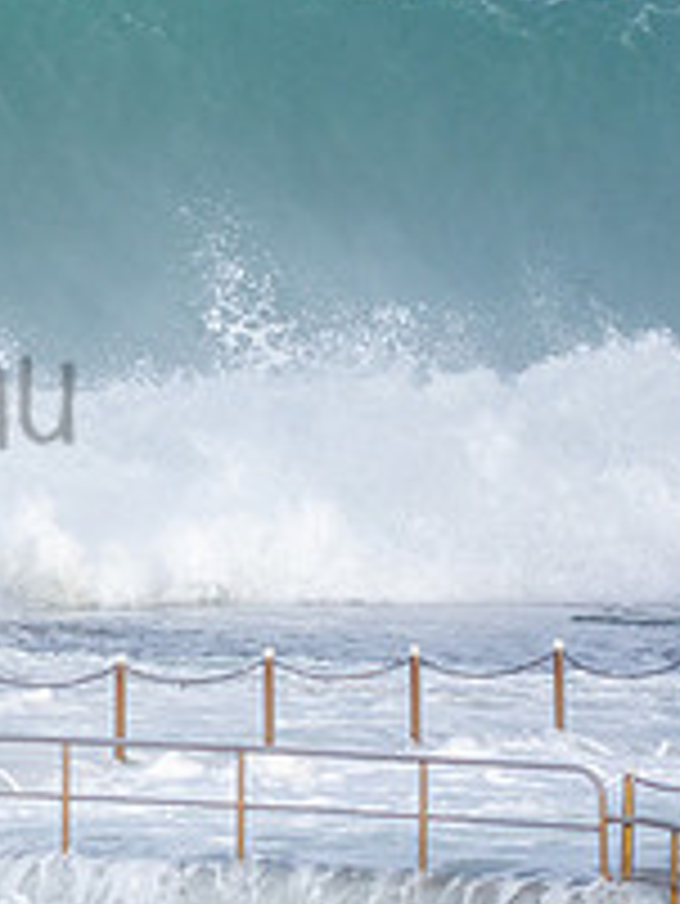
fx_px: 21769
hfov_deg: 1.8
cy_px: 340
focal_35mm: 832
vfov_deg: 2.4
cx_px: -401
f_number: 6.3
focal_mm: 200
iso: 200
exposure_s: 1/640
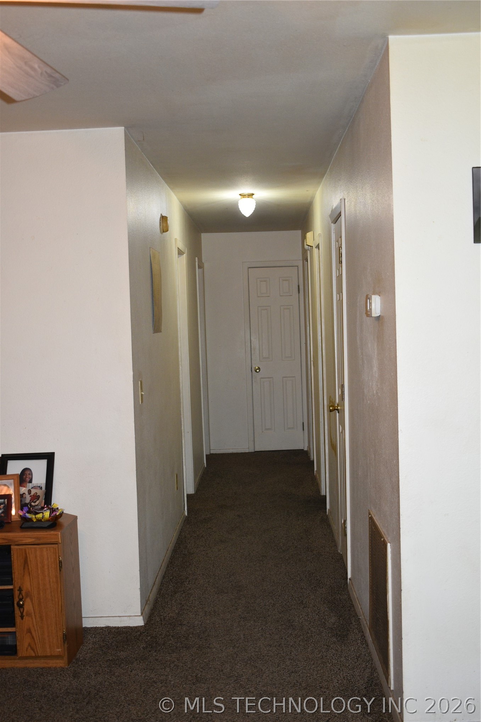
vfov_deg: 46.4
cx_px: 240
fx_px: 842
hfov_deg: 31.9
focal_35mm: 42
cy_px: 361
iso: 800
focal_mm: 28
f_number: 4.5
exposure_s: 1/80
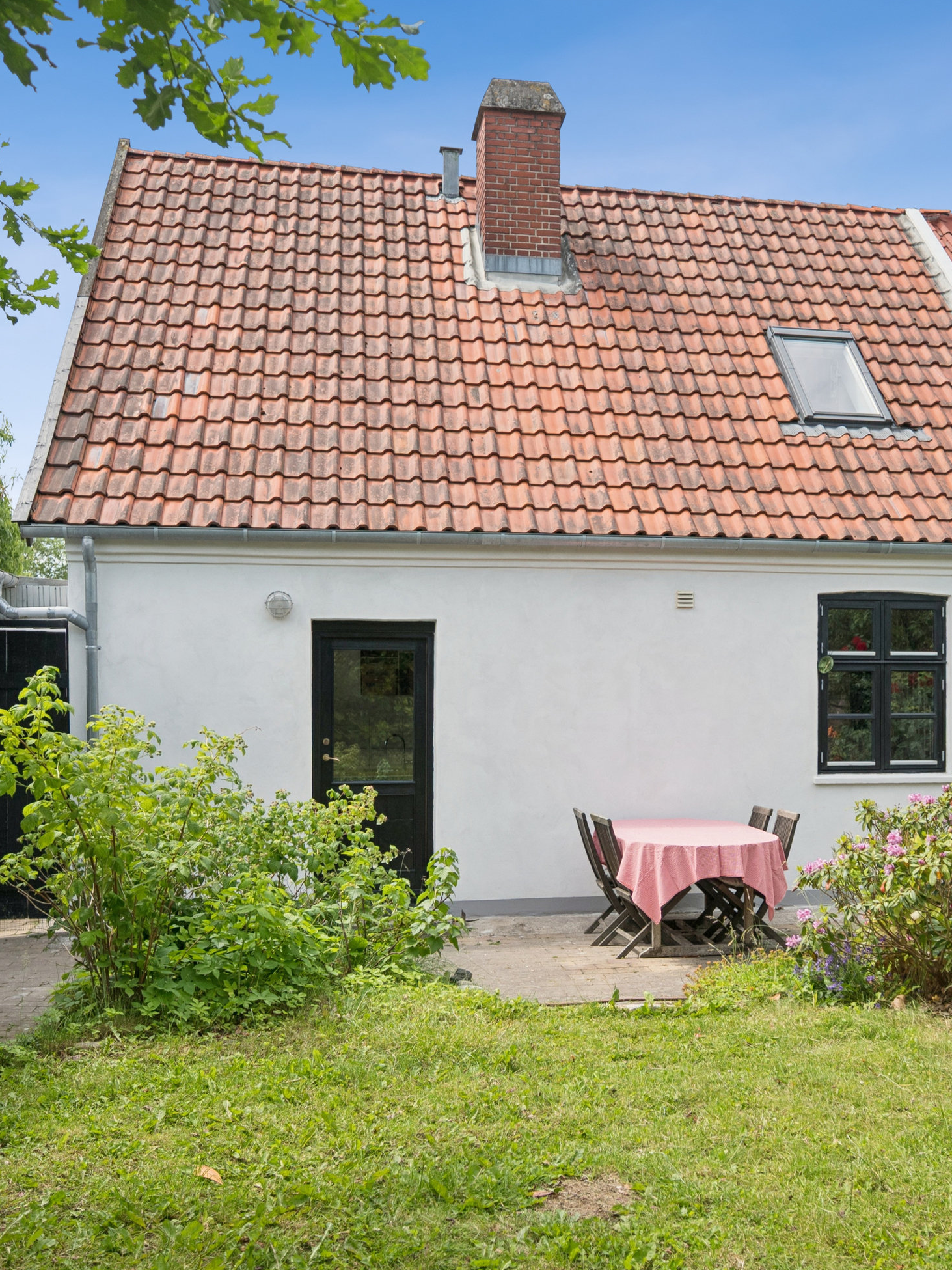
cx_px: 610
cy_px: 636
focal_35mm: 34
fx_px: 1247
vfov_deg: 54.0
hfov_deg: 41.4
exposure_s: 1/2500
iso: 400
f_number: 4
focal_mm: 23
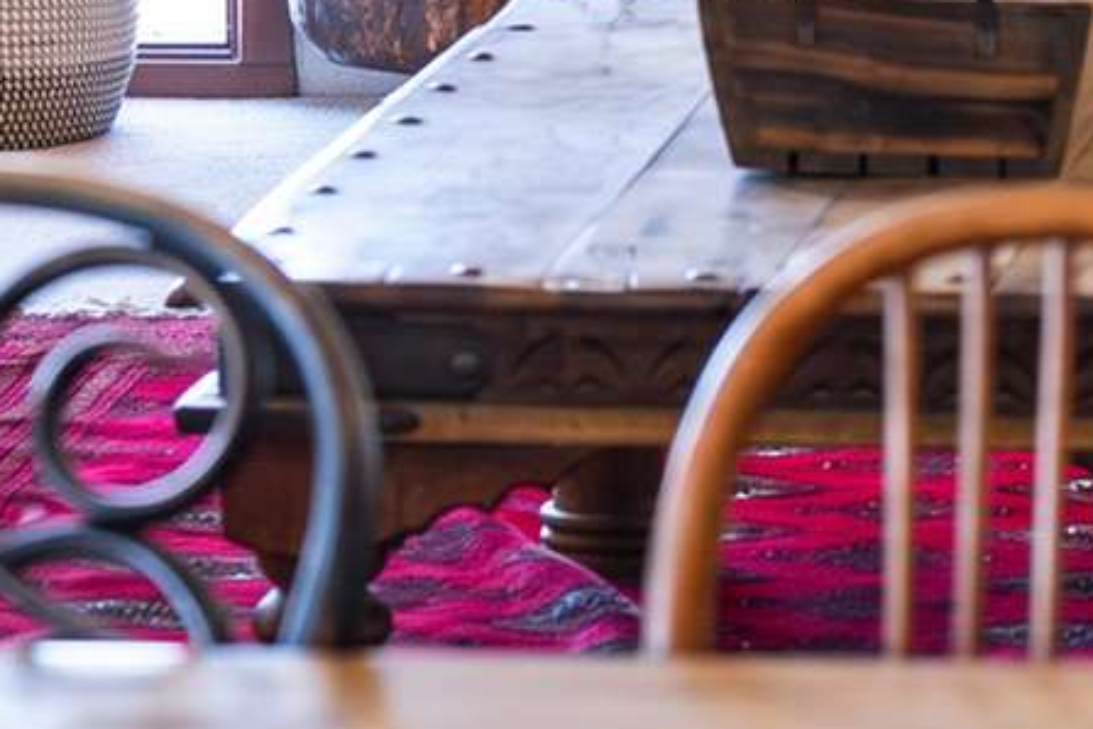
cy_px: -526
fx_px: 9138
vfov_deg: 4.5
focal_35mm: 301
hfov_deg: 6.8
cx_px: 1127
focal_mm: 70
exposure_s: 1/30
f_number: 4.5
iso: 320
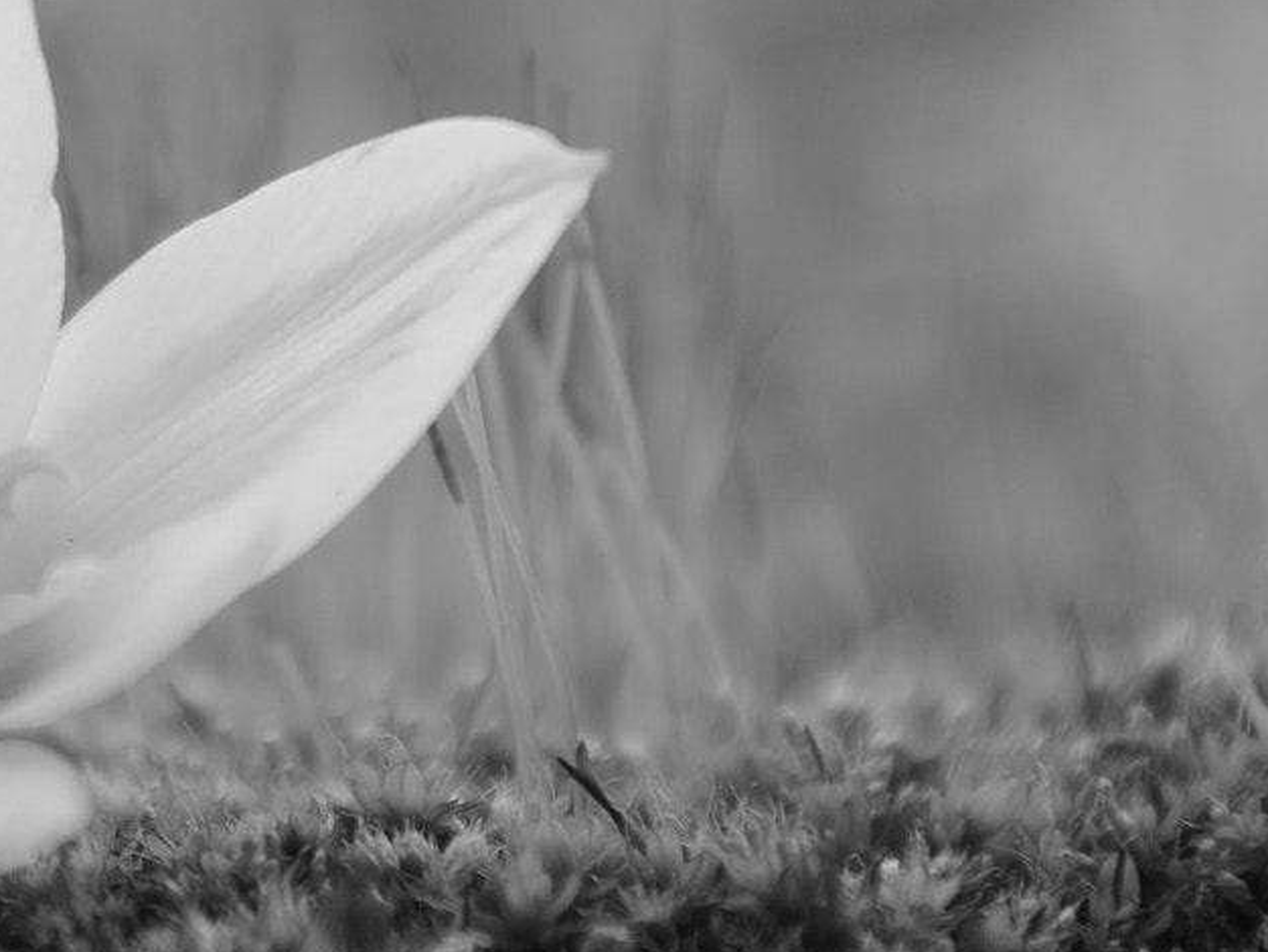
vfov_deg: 7.3
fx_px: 7410
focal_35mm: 202
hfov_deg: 9.7
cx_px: -73
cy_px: 58
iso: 250
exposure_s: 1/125
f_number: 5.6
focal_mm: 55
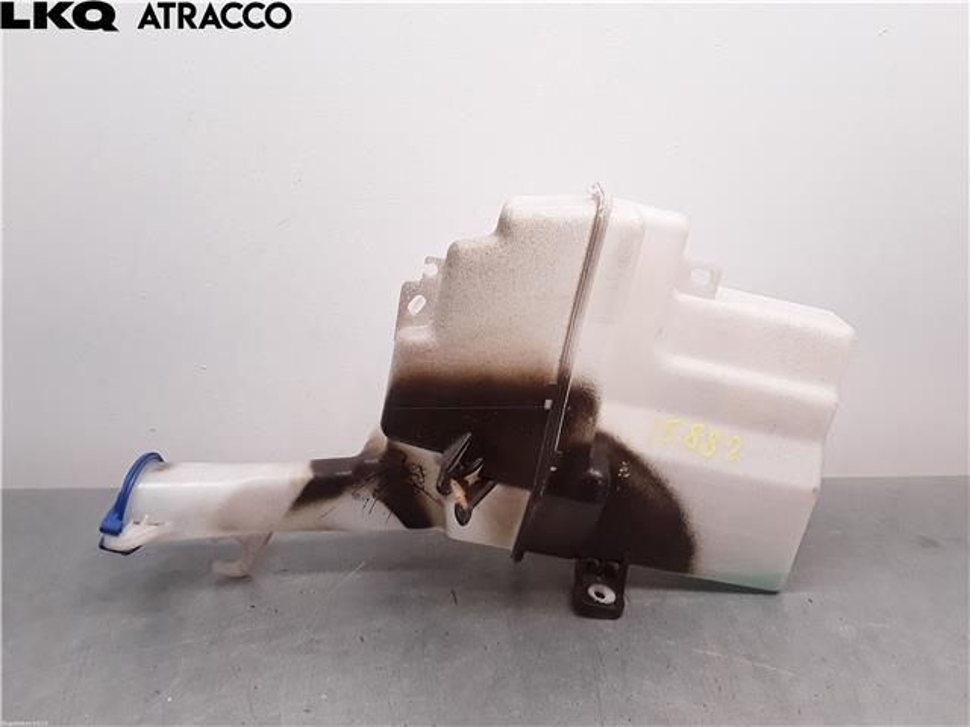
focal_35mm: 28
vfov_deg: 49.7
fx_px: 785
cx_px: 485
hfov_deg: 63.4
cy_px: 364
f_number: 1.9
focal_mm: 2.91
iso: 100
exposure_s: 1/148
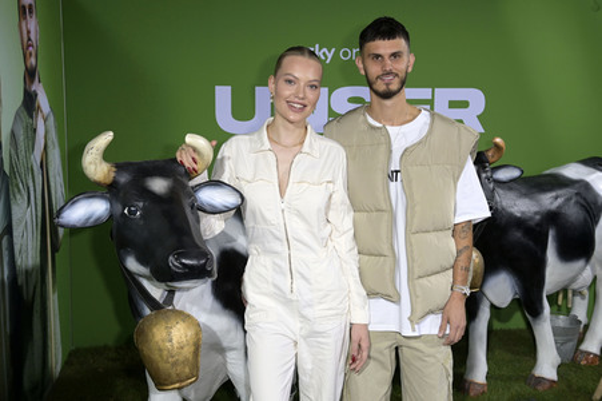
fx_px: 668
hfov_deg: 48.5
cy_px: 200
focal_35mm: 40
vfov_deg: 33.4
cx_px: 301
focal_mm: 40
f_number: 5.6
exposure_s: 1/250
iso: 2500
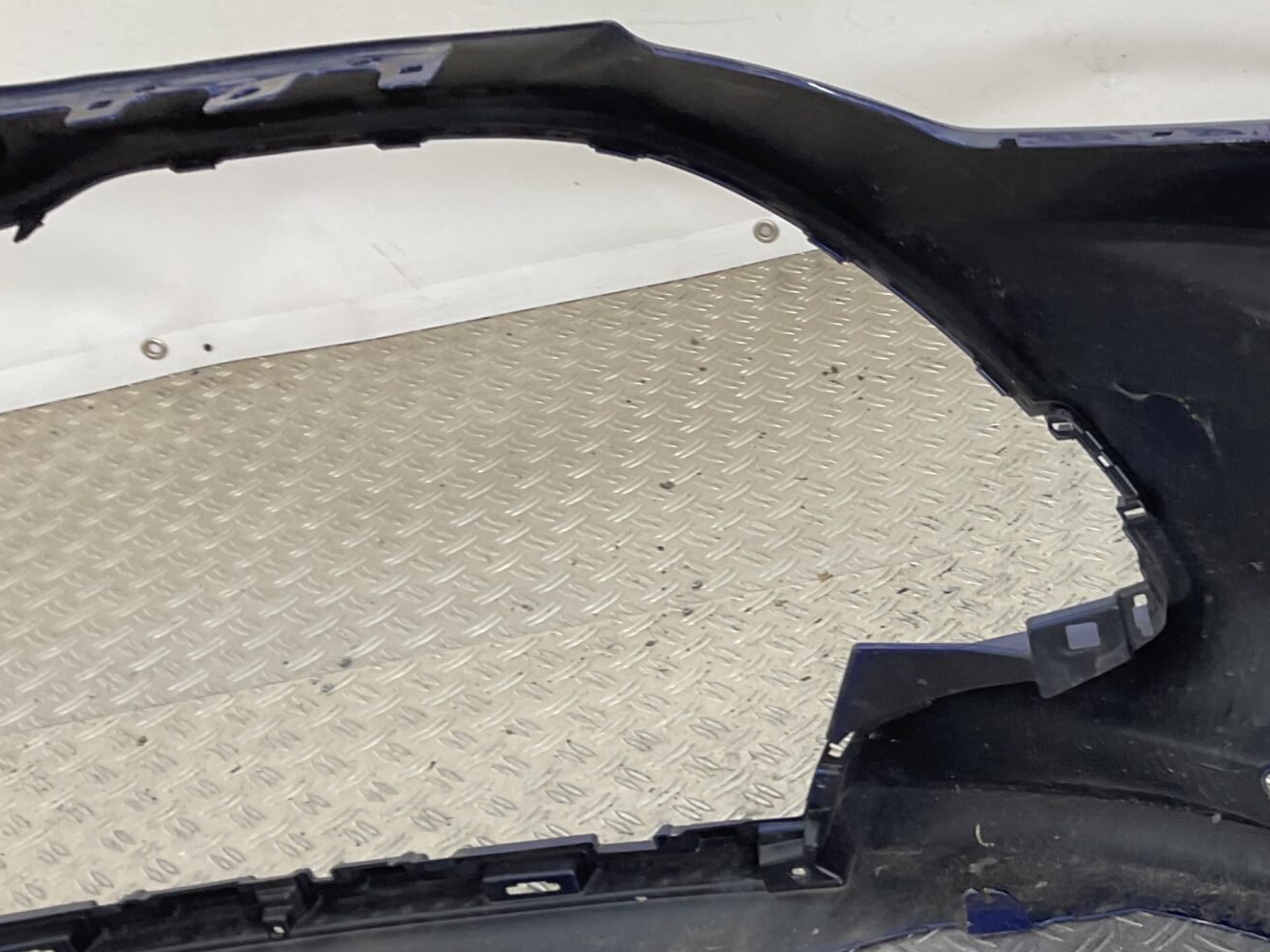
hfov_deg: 32.4
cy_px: 604
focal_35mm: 56
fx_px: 2054
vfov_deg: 26.0
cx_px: 1184
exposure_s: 1/100
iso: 25
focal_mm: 3
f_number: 1.8
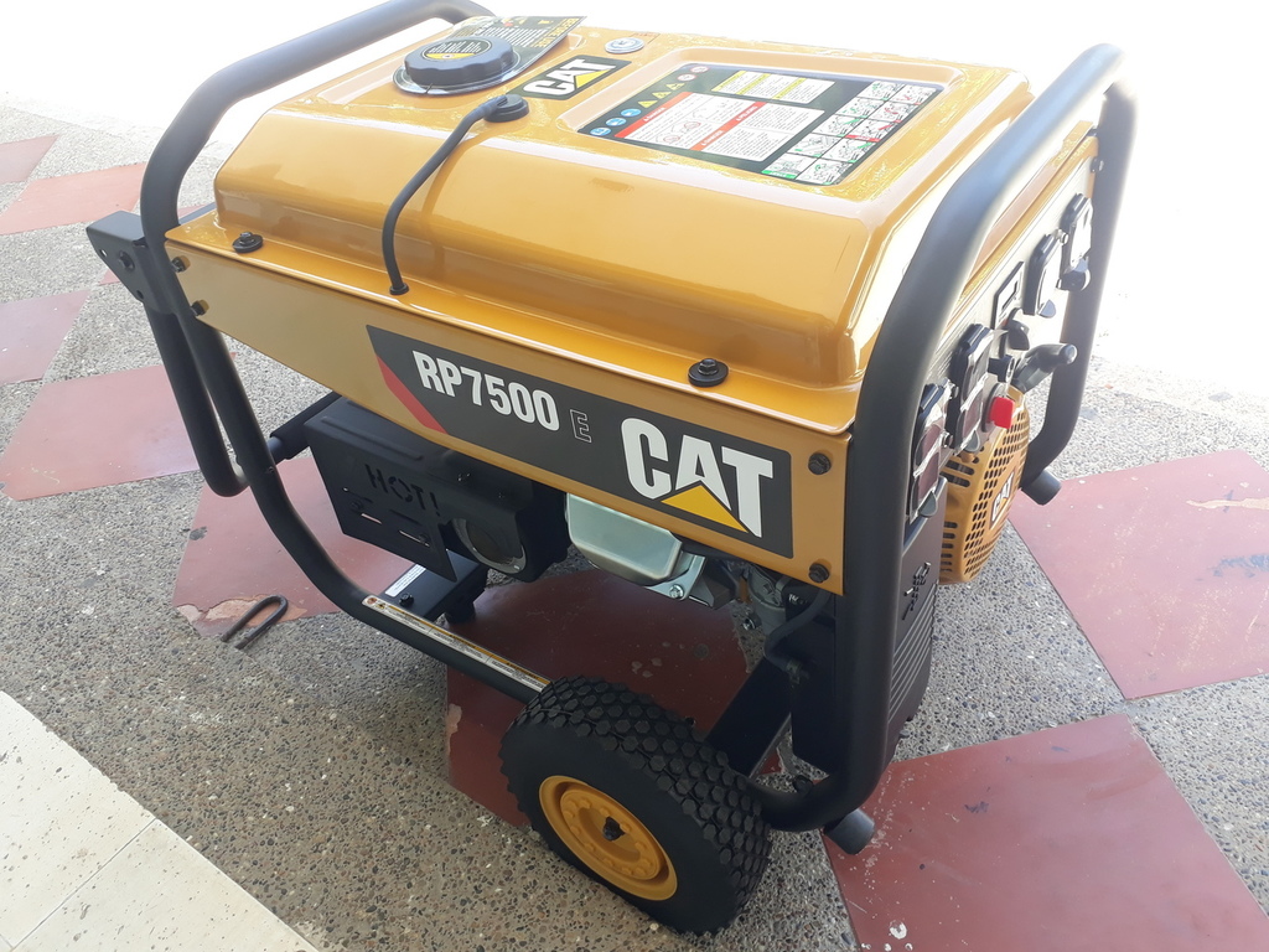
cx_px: 634
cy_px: 476
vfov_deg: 51.4
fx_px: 990
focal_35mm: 27
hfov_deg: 65.3
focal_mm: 3.6
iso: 50
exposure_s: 1/120
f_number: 1.9
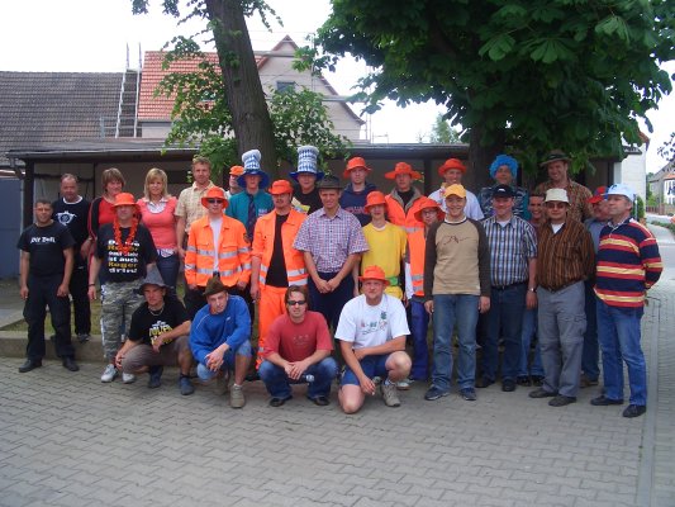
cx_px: 338
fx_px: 683
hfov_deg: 52.6
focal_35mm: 35
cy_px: 254
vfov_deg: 40.7
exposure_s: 1/250
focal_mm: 5.8
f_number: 4.3
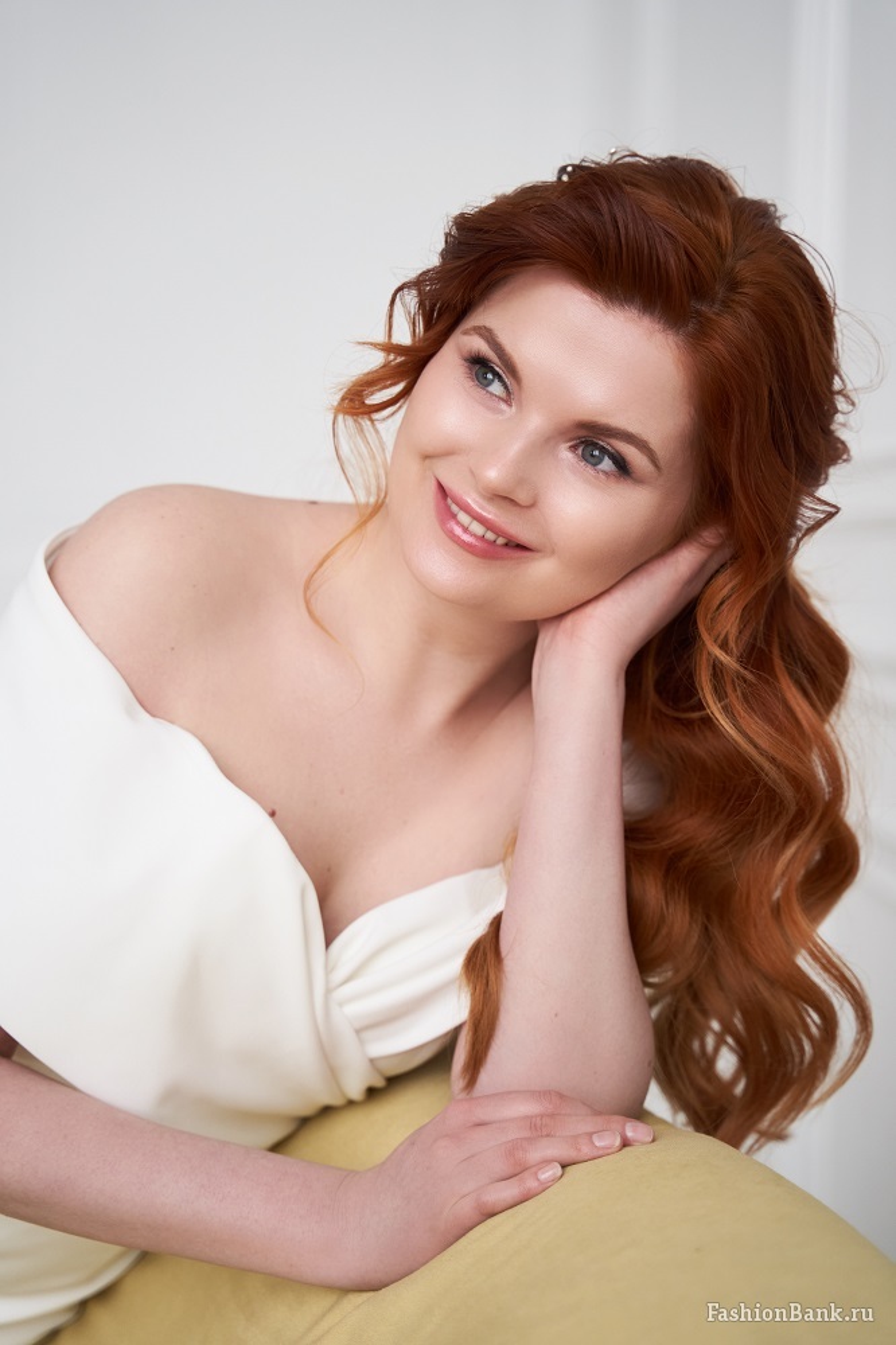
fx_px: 2578
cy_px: 672
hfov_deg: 19.7
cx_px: 448
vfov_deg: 29.3
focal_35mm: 69
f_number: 2.8
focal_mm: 69
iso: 1000
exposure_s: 1/320
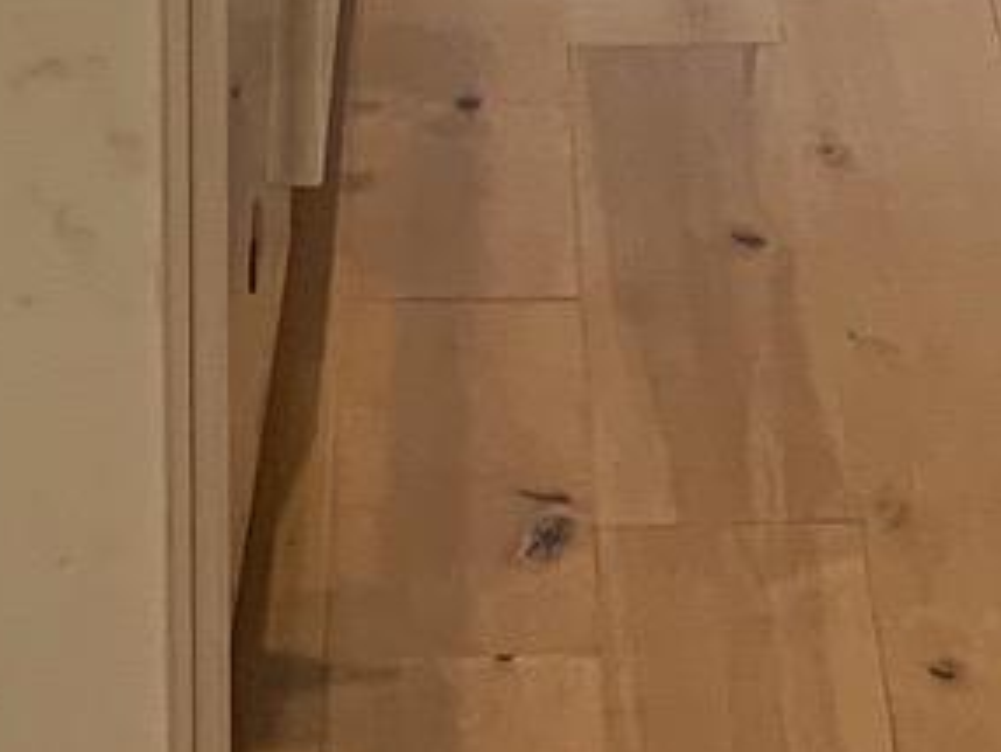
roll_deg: -0.1
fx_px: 5383
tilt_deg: -2.6
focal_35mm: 186
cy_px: -1777
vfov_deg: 6.9
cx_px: 340
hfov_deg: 10.6
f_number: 1.8
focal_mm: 4.25
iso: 100
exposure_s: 1/60
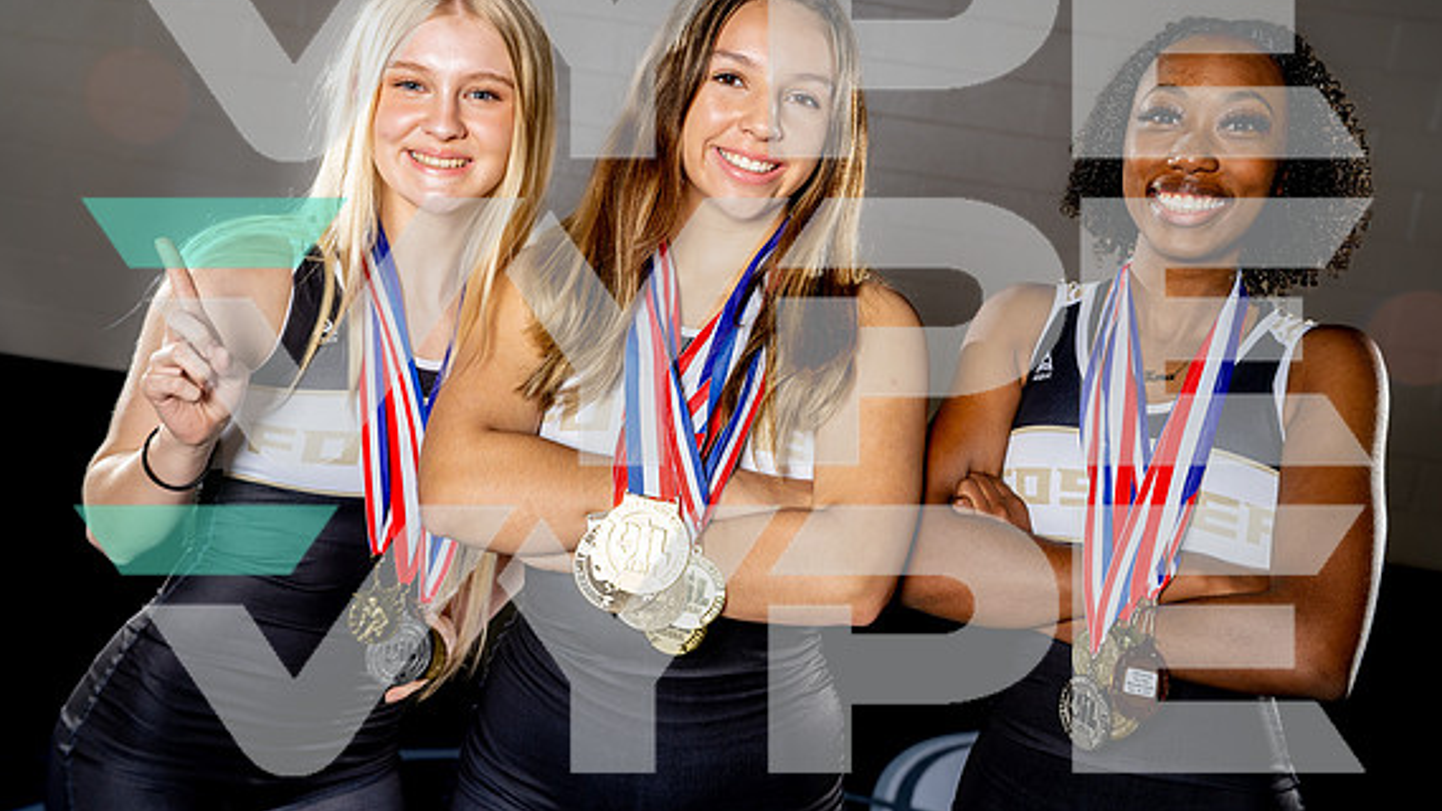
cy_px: 333
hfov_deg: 43.7
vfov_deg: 25.4
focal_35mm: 47
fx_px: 1797
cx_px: 727
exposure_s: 1/250
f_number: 5.6
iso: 320
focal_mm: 44
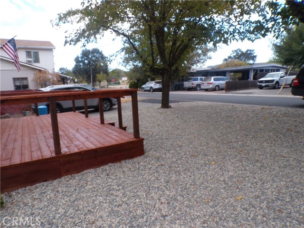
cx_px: 152
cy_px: 114
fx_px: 211
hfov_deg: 71.6
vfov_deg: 56.8
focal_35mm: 24
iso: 100
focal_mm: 4.3
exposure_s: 1/60
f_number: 5.8
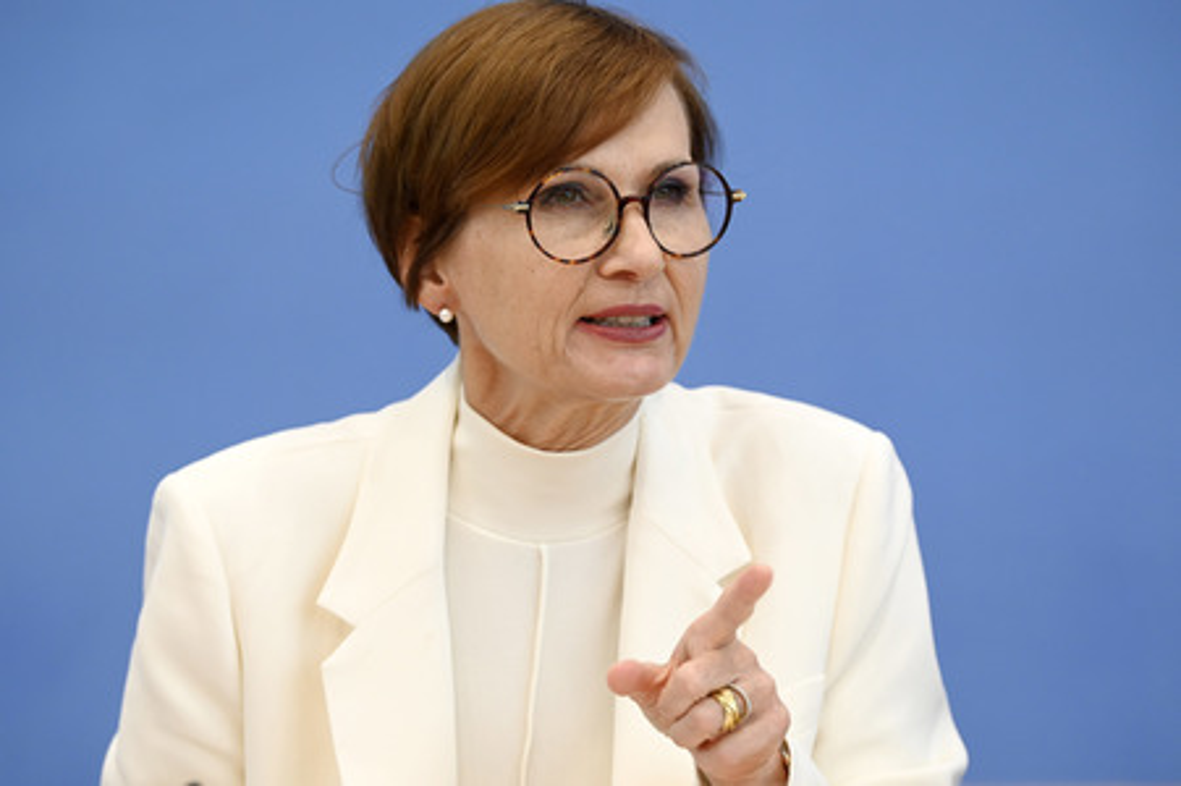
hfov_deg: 15.2
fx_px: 4425
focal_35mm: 135
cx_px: 590
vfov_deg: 10.1
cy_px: 393
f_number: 4
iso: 2000
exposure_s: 1/1000
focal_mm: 135
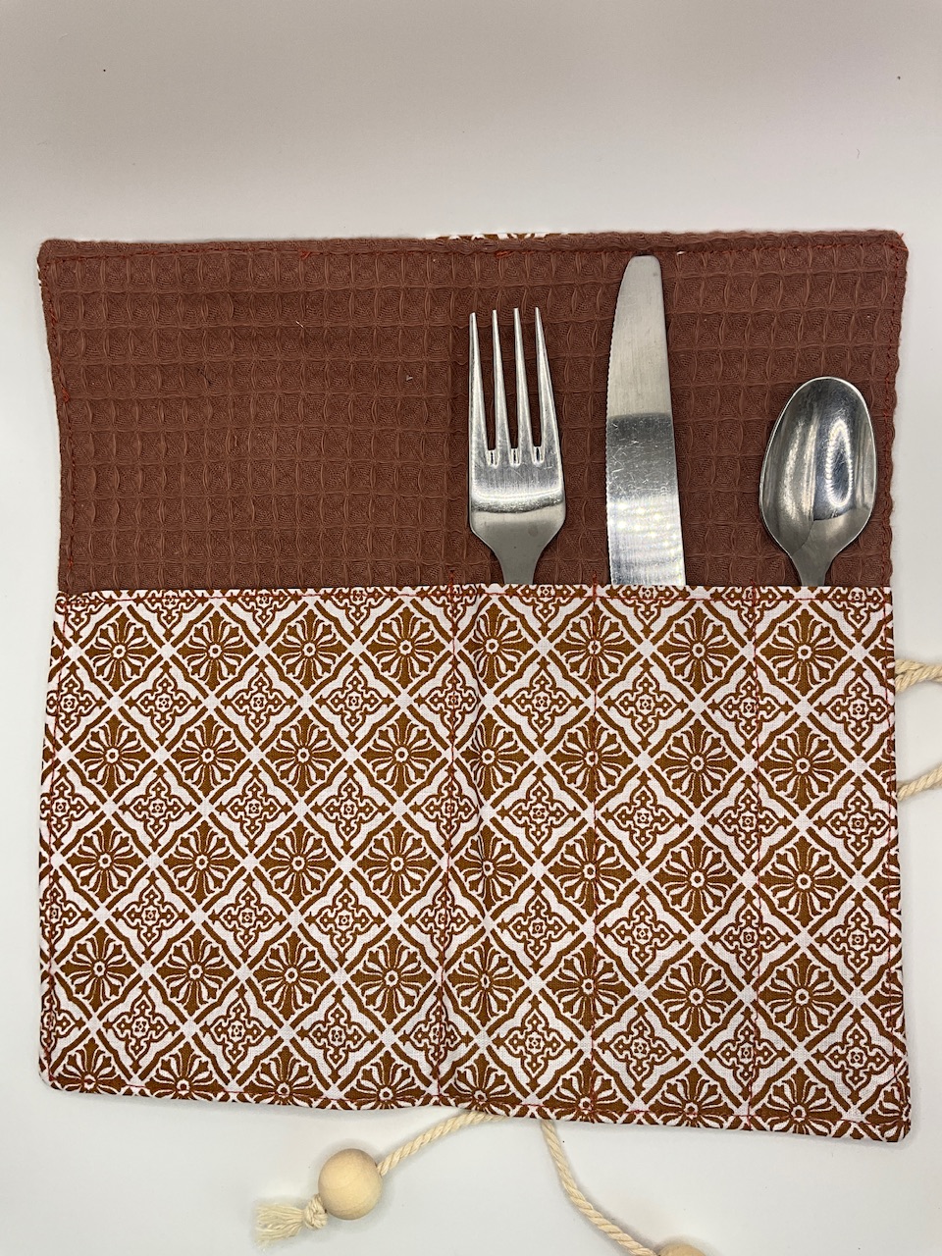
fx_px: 1052
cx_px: 471
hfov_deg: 48.2
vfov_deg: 61.7
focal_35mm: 29
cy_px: 628
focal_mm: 3
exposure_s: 1/182
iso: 25
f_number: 1.8
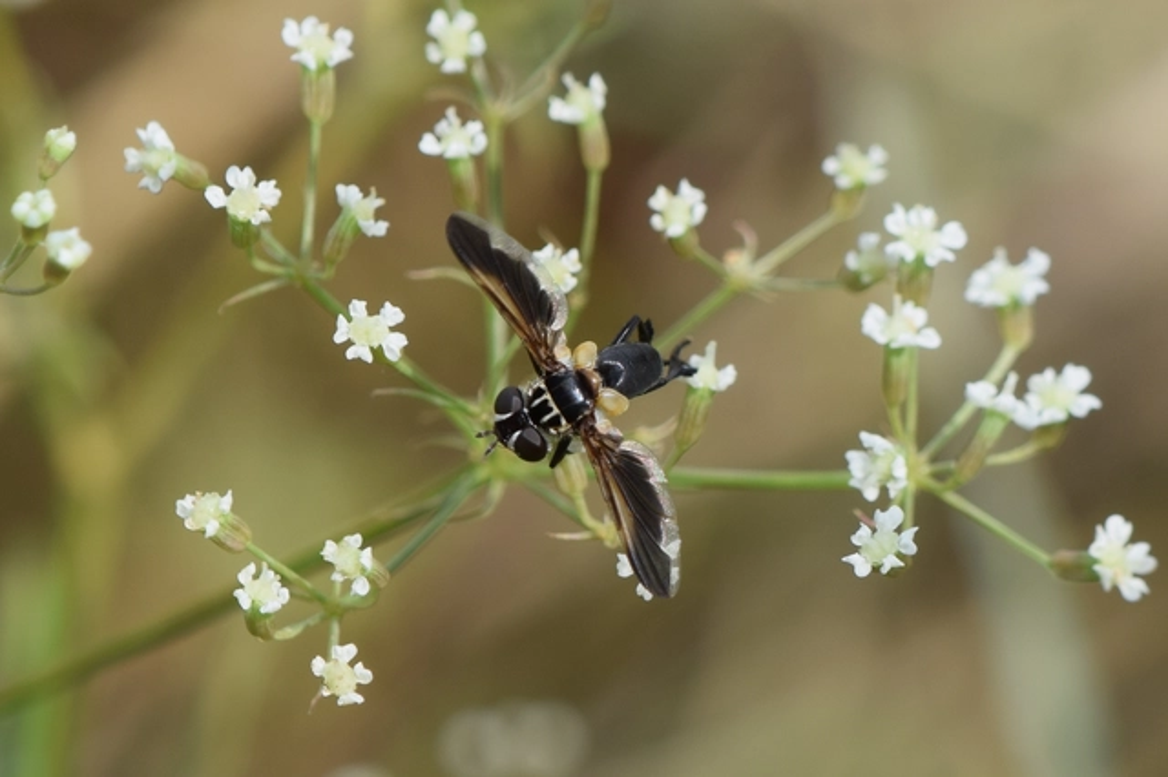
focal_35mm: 128
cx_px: 584
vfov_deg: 10.7
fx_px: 4134
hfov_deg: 16.1
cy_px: 388
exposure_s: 1/320
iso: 200
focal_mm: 85
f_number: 8
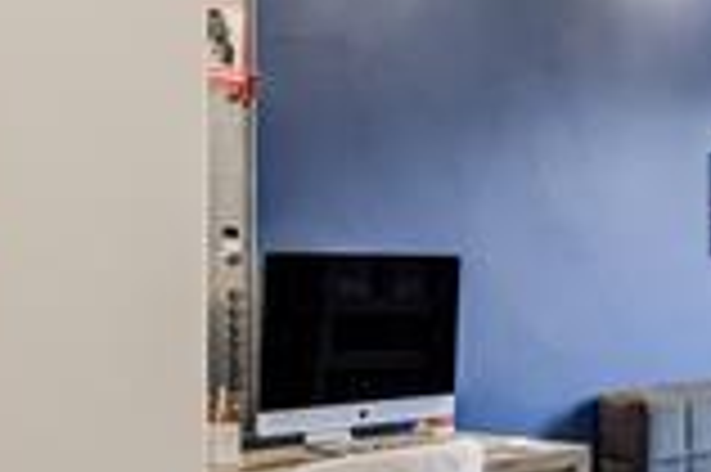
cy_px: 292
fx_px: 1282
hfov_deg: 27.8
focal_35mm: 65
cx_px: 814
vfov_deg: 20.8
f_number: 7.1
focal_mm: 16
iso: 1000
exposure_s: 1/25
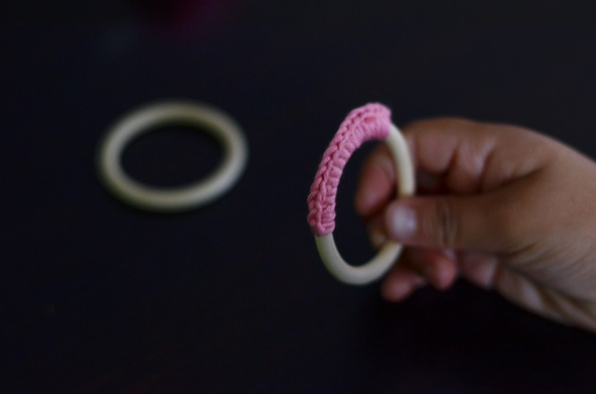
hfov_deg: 27.0
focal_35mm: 75
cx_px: 298
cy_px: 197
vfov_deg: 18.1
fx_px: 1239
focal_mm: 50
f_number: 2.8
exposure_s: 1/80
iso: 400
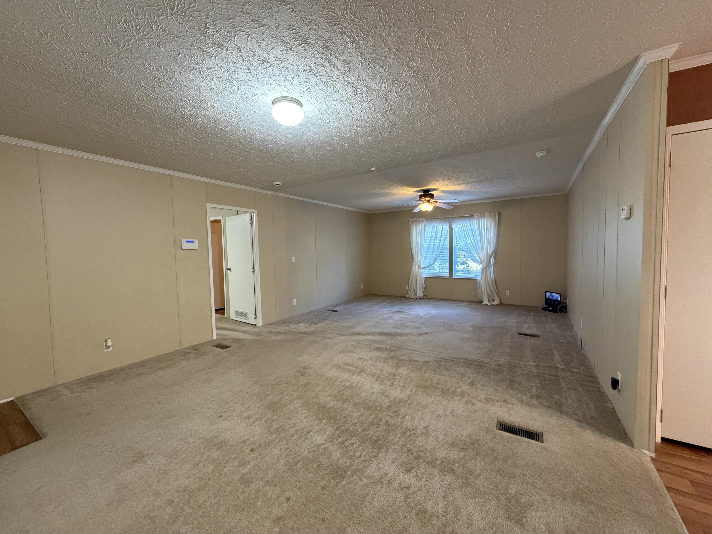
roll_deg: +1.1
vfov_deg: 85.7
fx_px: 288
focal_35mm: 14
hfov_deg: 102.1
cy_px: 267
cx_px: 356
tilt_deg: -3.2
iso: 640
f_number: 2.2
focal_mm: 2.22
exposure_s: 1/60
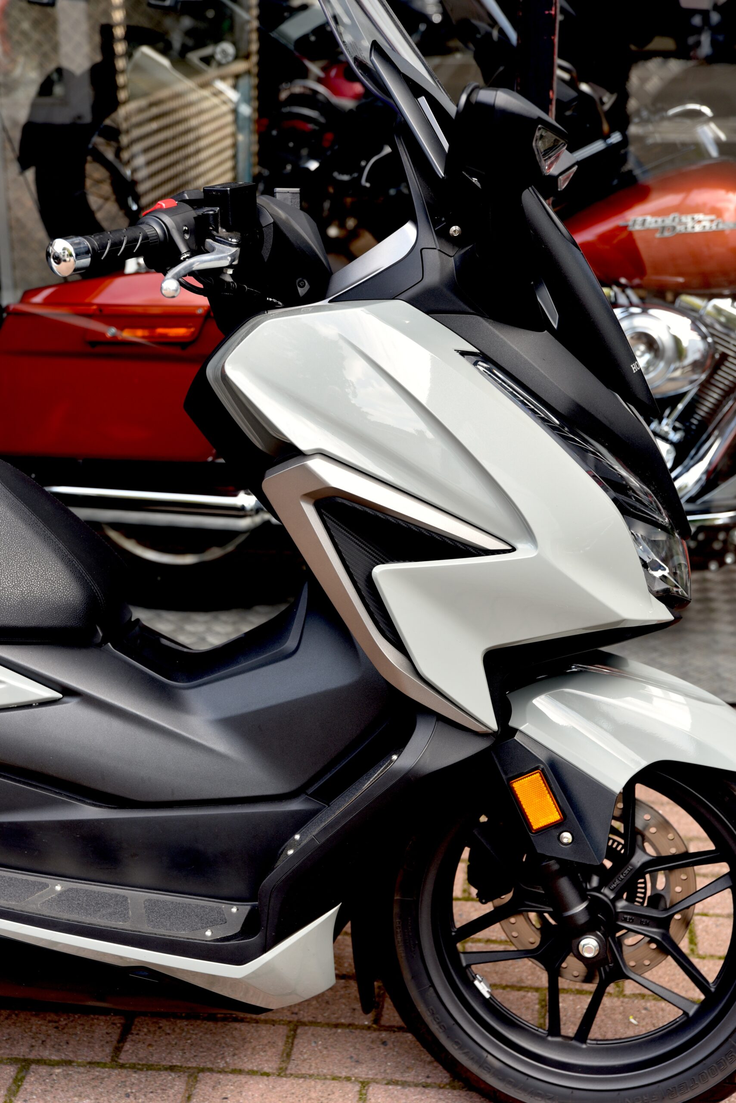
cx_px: 368
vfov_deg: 32.4
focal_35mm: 62
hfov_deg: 21.9
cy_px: 552
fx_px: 1899
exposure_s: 1/100
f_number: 5
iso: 200
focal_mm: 62
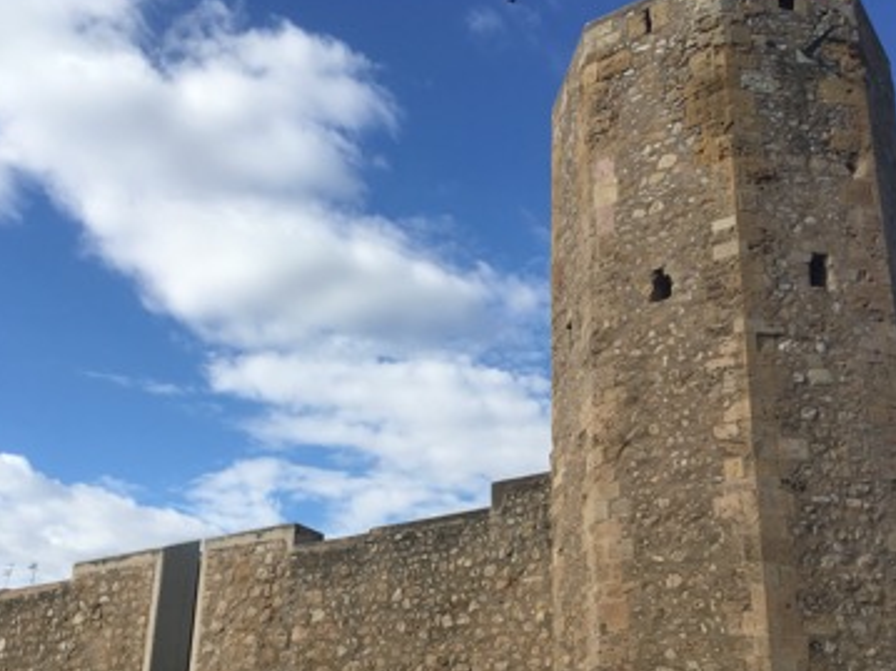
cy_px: 451
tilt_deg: +20.1
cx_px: 392
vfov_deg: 34.0
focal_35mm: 42
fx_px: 1087
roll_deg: -3.0
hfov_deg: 44.7
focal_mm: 4.15
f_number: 2.2
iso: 25
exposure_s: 1/1748
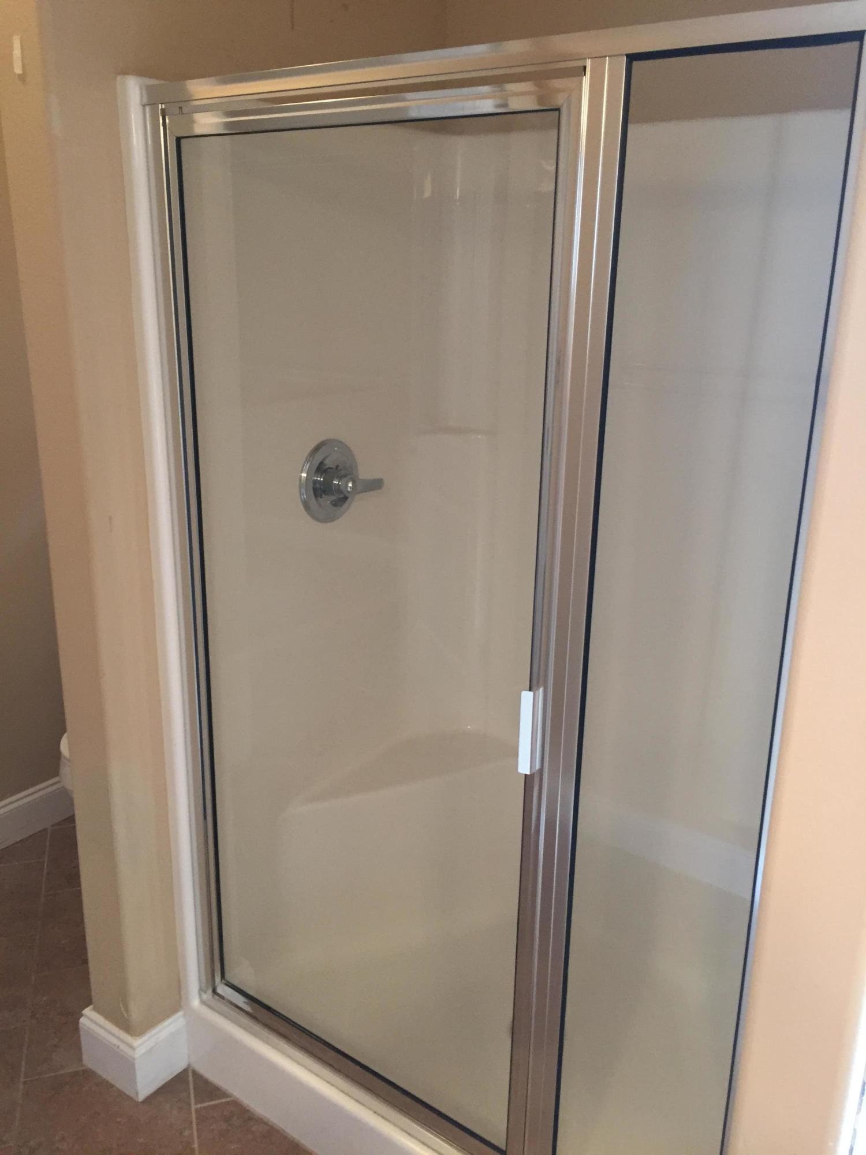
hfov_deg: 48.2
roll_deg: -0.2
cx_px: 433
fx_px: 967
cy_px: 578
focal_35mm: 29
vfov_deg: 61.7
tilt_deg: -15.9
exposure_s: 1/30
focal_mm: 4.15
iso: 125
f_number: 2.2
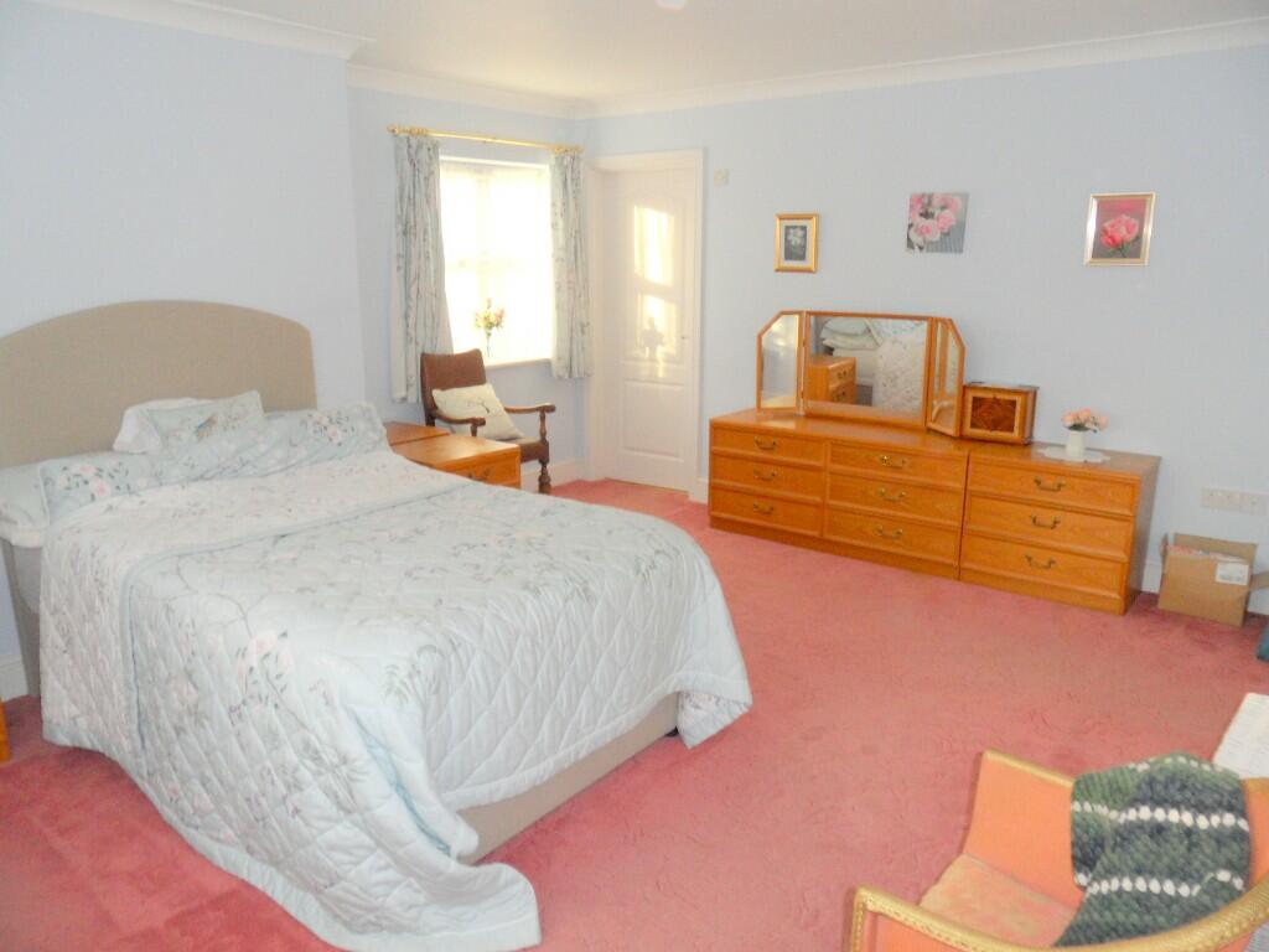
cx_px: 634
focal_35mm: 24
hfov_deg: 71.6
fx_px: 880
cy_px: 476
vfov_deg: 56.8
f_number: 3.2
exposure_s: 1/60
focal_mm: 3.9
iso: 100
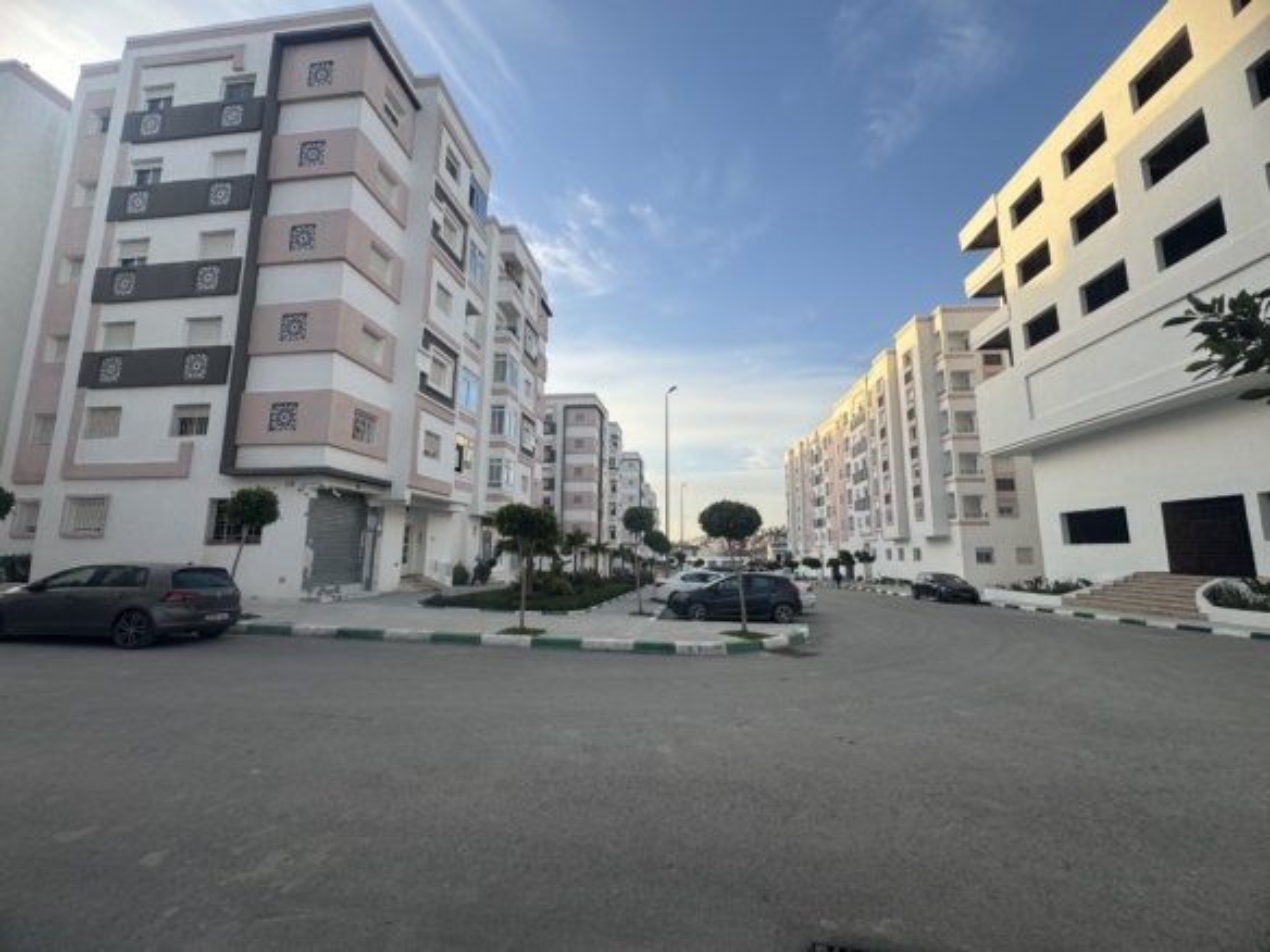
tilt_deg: +9.3
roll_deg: -0.3
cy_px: 476
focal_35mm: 14
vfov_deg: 85.7
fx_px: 514
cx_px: 635
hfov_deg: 102.1
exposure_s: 1/190
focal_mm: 2.22
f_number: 2.2
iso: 40
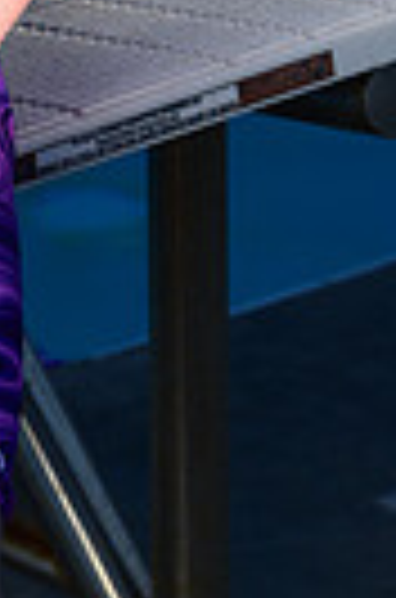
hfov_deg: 2.8
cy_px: -602
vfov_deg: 4.2
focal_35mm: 490
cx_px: -304
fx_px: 8127
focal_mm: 112
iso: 64
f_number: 7.1
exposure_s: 1/250
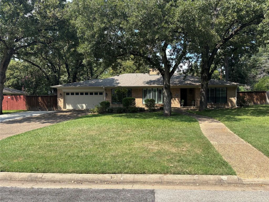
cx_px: 134
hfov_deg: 67.3
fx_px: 202
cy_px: 101
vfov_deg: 53.1
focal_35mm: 26
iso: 50
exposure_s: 1/1695
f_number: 1.6
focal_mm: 5.96
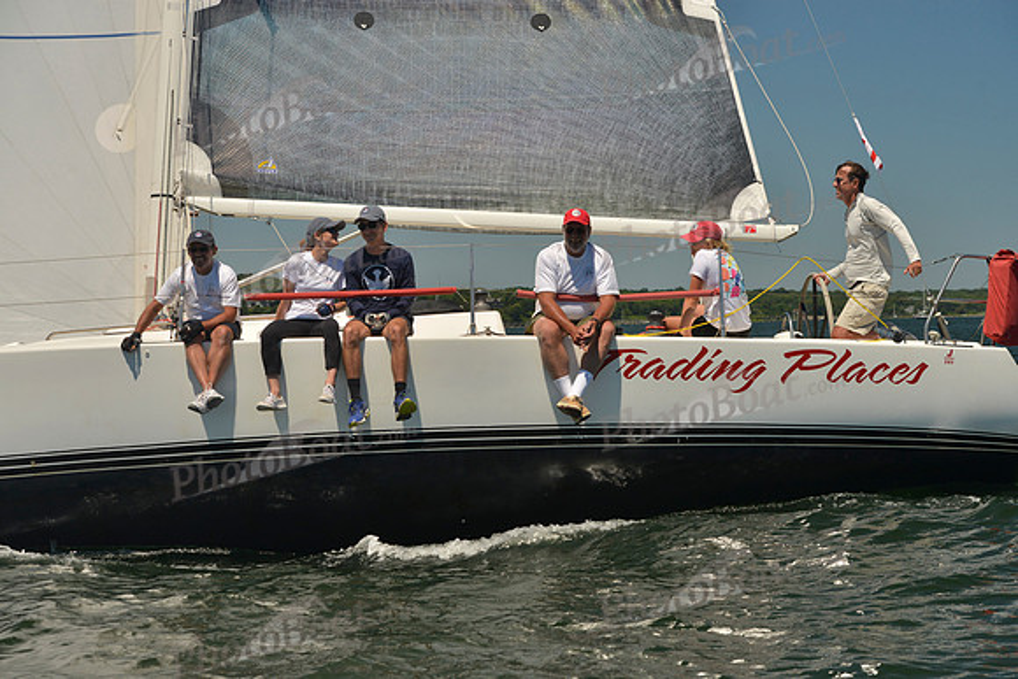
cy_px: 340
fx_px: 1980
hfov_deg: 28.8
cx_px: 509
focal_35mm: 70
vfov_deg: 19.5
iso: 280
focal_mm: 70
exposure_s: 1/800
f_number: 7.1
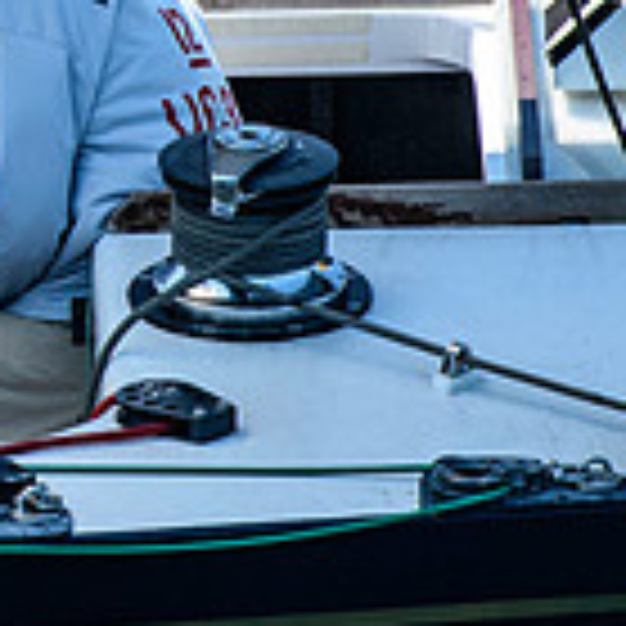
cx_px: -626
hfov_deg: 0.8
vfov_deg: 0.8
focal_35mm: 2125
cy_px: -218
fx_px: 43477
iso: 400
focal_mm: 400
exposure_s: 1/2000
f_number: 5
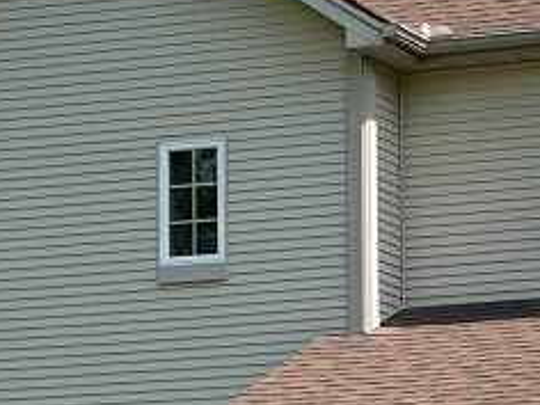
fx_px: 3526
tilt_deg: +3.5
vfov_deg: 6.5
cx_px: 595
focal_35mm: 226
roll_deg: -0.5
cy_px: 625
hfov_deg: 8.7
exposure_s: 1/959
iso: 20
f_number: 2
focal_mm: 6
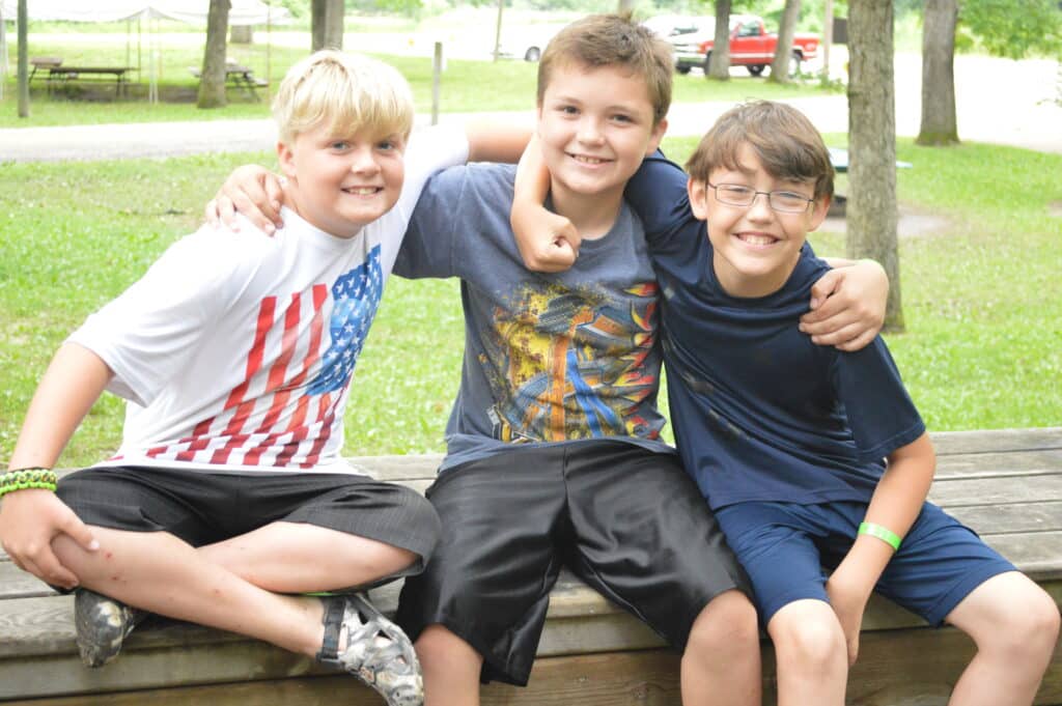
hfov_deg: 33.4
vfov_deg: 22.6
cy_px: 353
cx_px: 531
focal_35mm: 60
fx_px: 1769
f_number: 5.3
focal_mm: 40
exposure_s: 1/400
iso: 3200
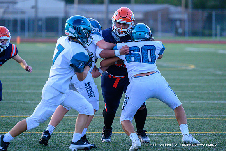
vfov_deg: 5.3
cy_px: 72
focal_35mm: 261
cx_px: 122
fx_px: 1638
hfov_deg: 7.9
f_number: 4
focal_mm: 230
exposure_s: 1/2000
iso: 2500
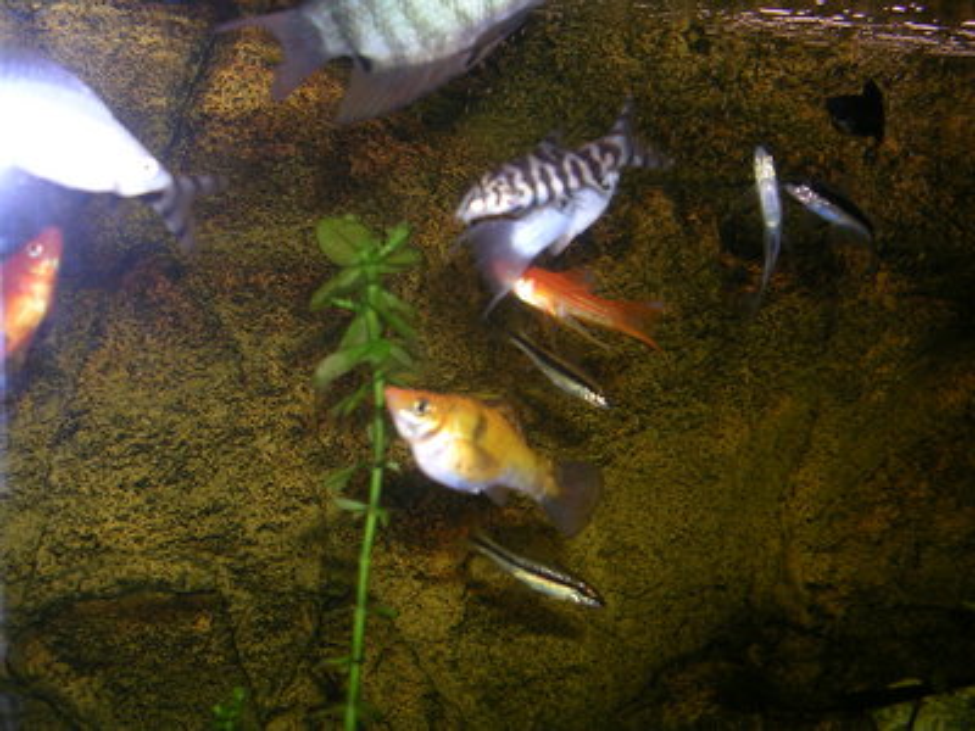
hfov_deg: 49.0
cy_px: 366
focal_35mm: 38
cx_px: 488
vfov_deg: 37.7
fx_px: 1070
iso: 50
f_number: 2.8
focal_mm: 5.8
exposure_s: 1/60.1
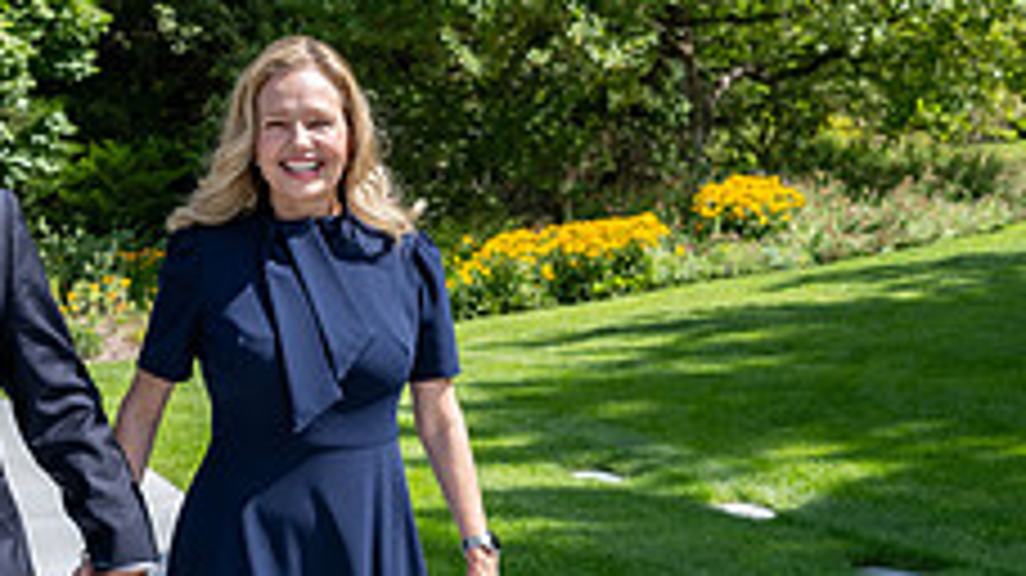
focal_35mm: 64
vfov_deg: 18.8
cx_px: 572
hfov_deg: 32.8
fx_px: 1740
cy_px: 340
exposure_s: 1/1000
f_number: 4
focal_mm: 24
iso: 100
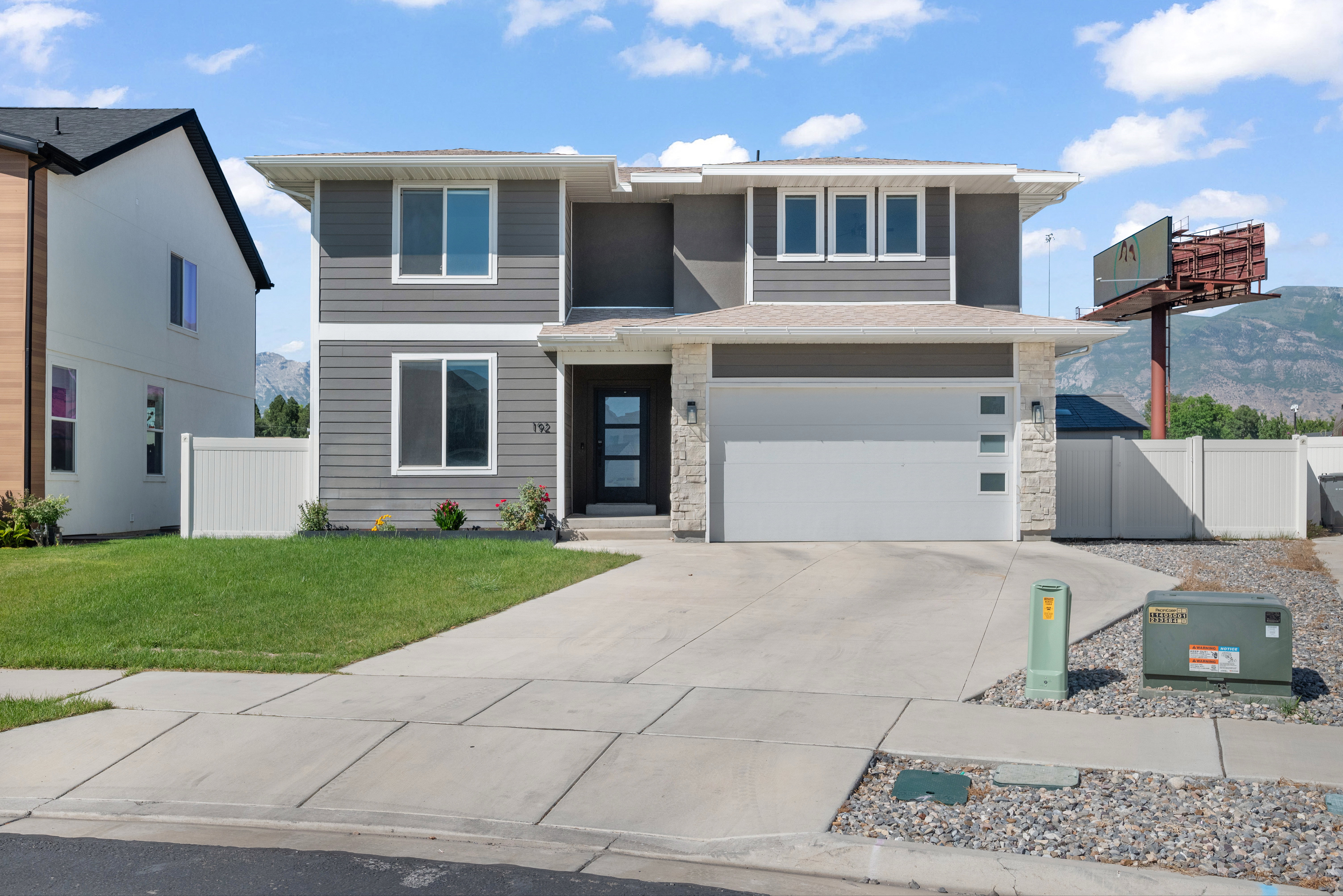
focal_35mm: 30
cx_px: 672
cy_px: 448
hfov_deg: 61.9
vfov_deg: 43.6
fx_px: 1120
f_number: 8
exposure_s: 1/640
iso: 800
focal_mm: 30
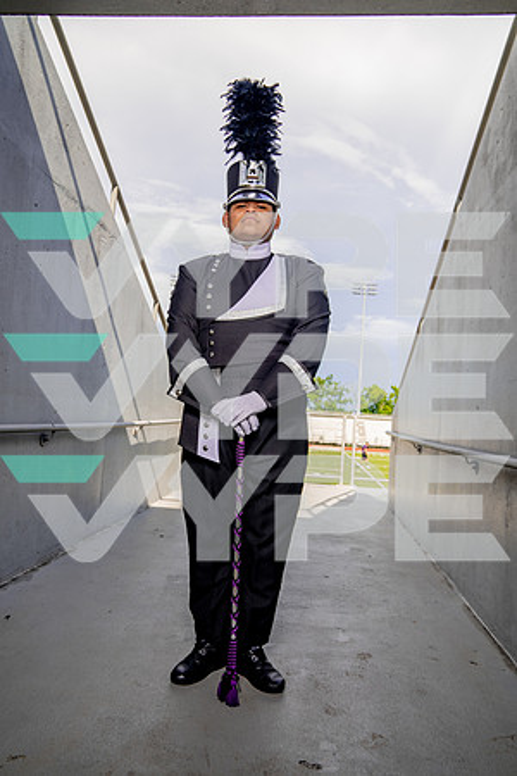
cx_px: 258
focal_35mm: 28
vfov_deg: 65.5
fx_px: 603
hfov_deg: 46.4
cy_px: 388
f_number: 5.6
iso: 100
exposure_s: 1/250
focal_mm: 28
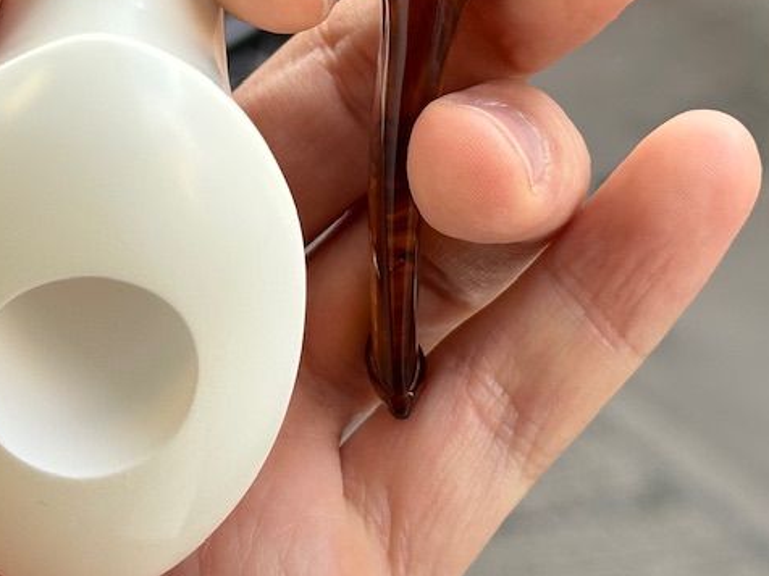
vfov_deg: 11.3
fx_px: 2866
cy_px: -121
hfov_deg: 15.3
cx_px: 393
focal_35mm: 129
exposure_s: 1/237
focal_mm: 6.86
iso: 50
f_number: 1.78
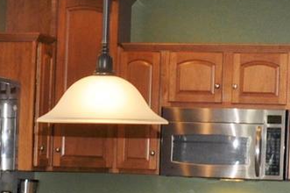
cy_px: 232
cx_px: -3
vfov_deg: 8.1
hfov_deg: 12.2
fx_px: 1344
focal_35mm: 167
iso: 200
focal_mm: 18
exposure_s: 1/60
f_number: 8
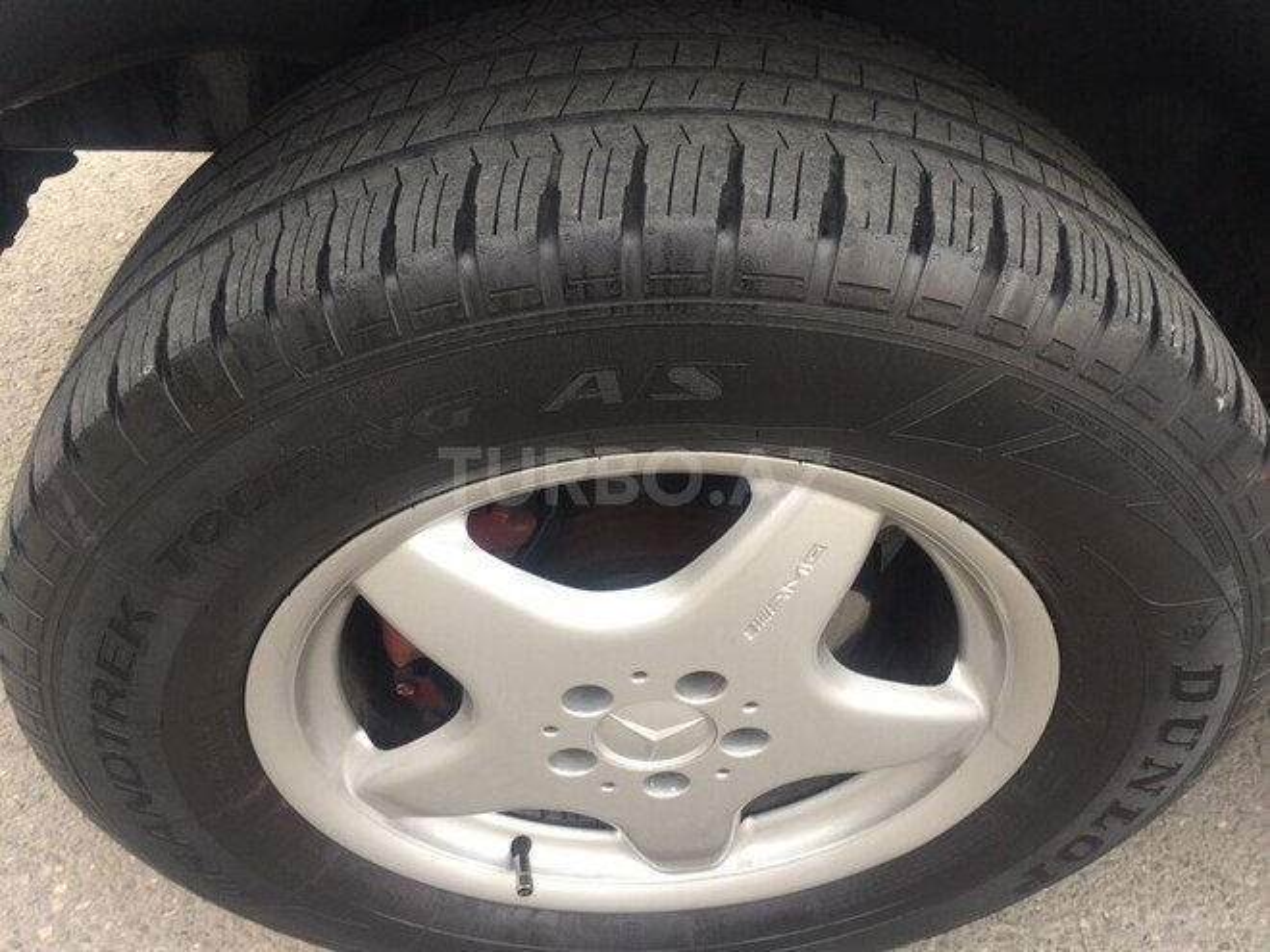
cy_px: 476
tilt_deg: -44.2
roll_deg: +0.8
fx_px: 1064
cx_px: 635
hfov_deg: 61.7
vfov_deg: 48.2
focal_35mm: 29
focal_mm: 4.15
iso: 40
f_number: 2.2
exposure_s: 1/100
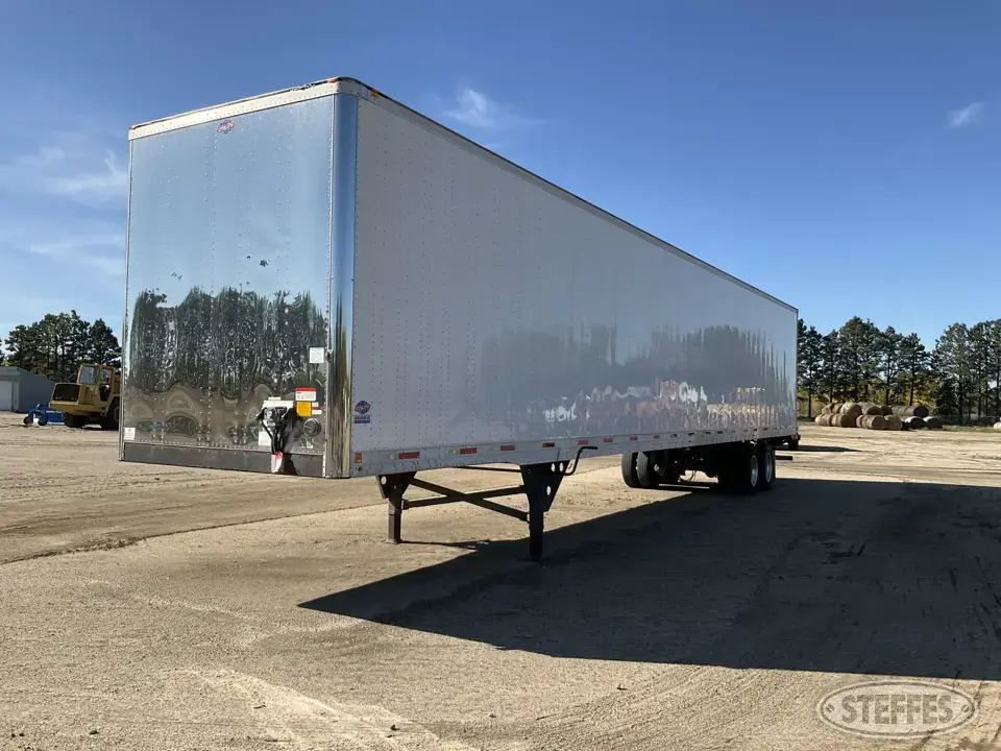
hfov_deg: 61.7
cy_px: 376
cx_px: 500
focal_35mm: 29
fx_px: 839
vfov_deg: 48.2
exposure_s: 1/1912
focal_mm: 3
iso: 25
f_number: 1.8
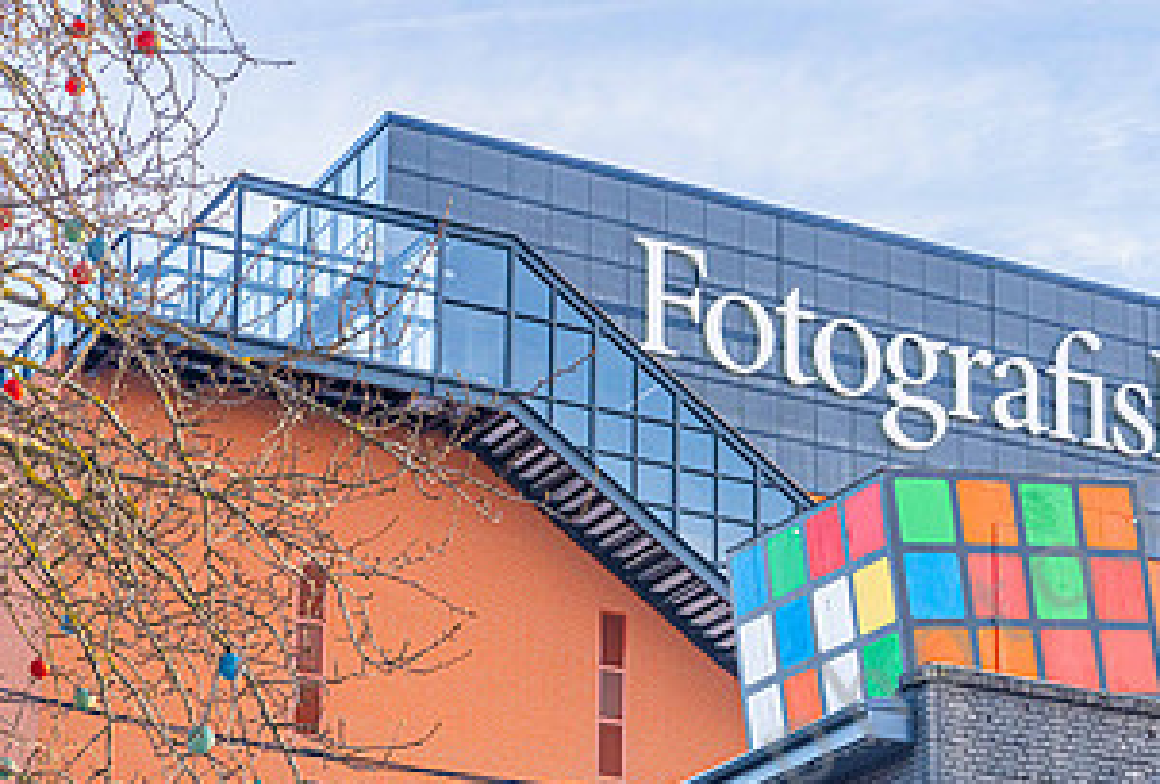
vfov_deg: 14.0
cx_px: 727
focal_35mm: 97
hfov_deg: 20.9
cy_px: 772
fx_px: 3138
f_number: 8
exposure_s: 1/160
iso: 640
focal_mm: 47
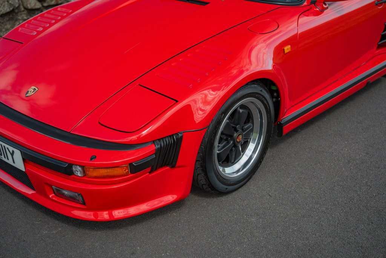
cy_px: 129
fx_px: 472
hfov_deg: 44.5
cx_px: 193
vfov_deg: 30.5
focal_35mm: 44
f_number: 2.8
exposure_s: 1/1600
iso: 100
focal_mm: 44
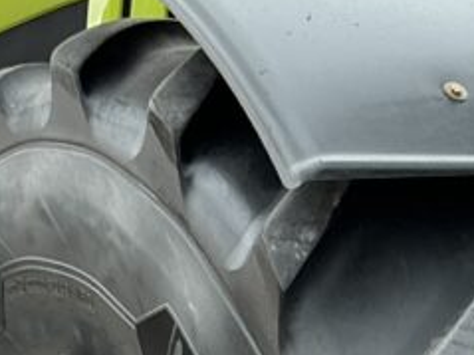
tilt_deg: -17.2
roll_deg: -2.1
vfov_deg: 11.2
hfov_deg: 16.1
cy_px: 710
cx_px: 470
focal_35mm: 120
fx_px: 1642
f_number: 1.8
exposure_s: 1/124
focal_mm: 3
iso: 20
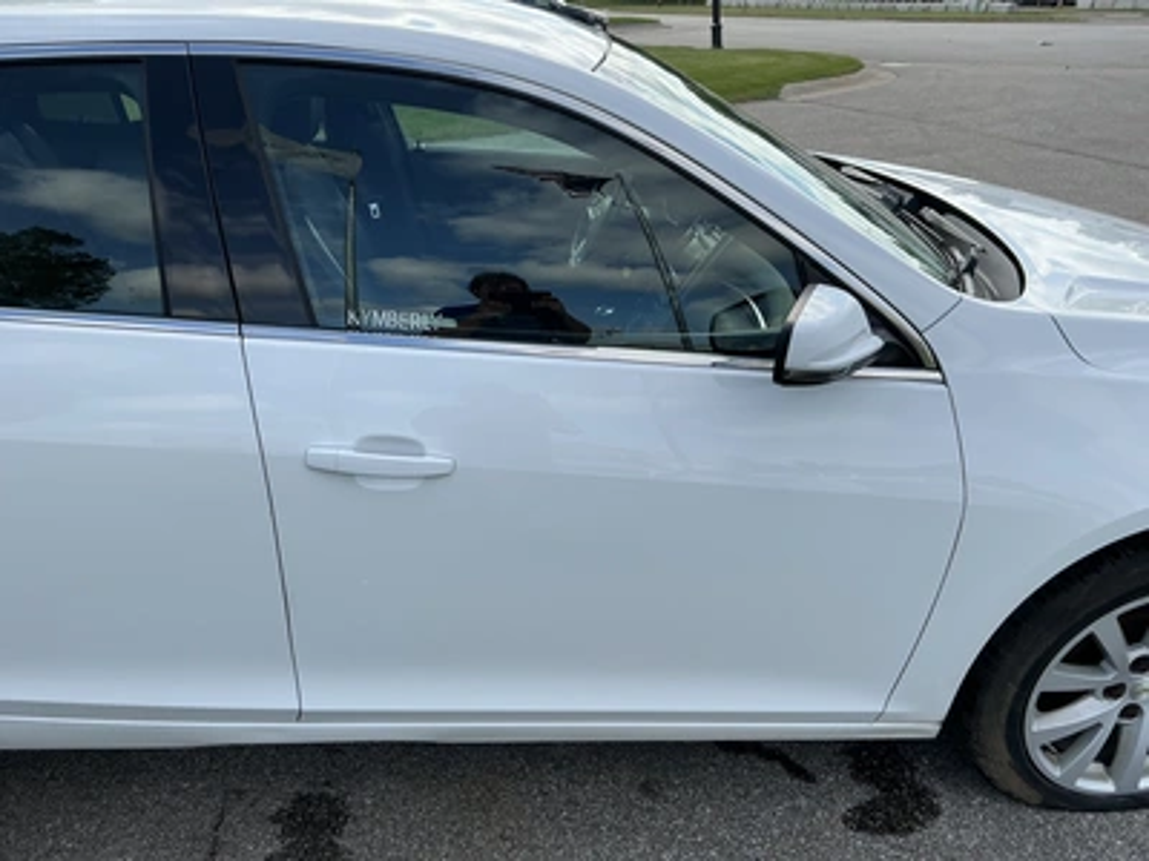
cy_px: 430
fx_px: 929
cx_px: 574
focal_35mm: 28
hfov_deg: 63.4
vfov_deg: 49.7
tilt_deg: -24.1
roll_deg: -0.7
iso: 25
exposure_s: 1/898
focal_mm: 3
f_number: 1.8
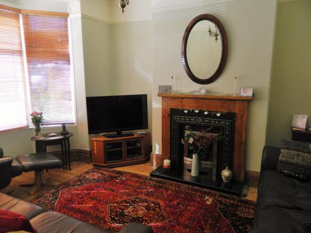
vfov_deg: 54.9
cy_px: 116
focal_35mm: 25
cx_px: 156
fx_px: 225
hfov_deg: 69.4
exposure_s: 1/30
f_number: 3.1
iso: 110
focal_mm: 4.5
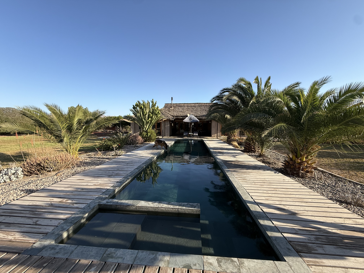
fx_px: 147
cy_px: 136
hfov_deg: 102.1
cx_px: 182
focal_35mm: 14
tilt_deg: -3.5
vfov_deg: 85.7
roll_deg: +0.4
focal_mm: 2.22
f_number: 2.2
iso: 50
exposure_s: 1/864
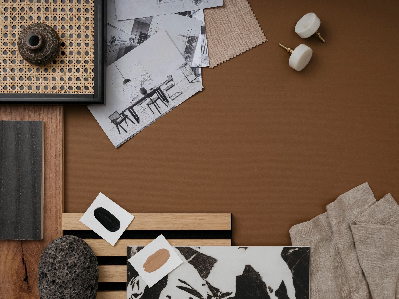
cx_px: 200
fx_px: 634
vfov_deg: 26.6
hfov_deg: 34.9
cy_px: 150
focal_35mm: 55
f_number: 10
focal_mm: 70
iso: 100
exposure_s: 1/125
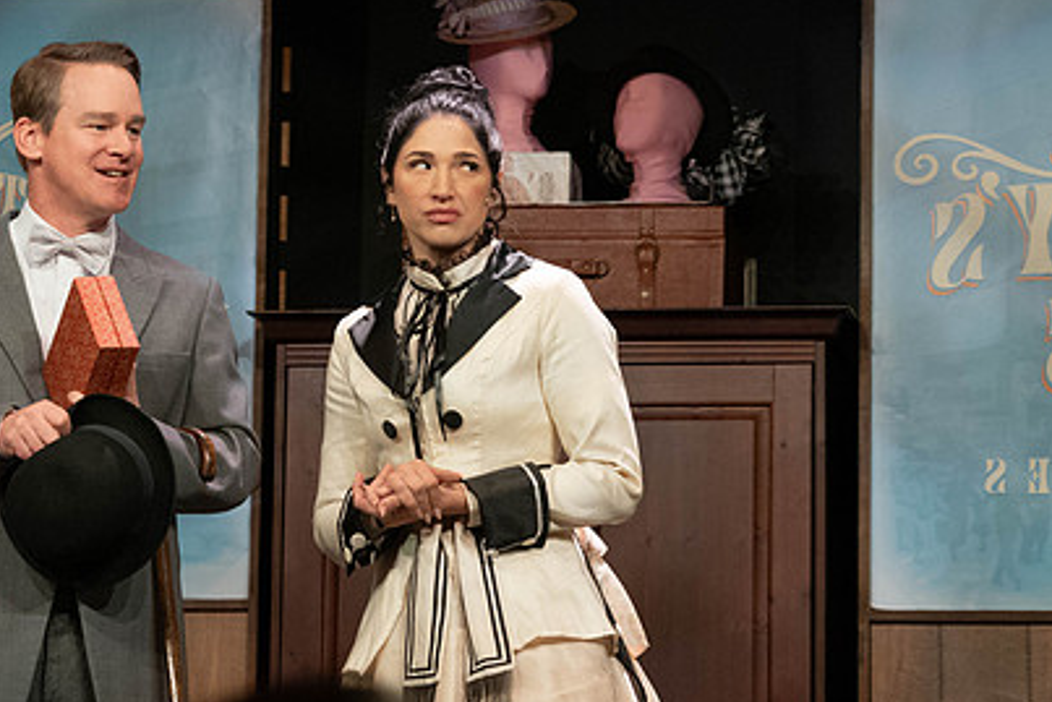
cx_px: 358
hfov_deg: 14.6
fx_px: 4092
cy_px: 343
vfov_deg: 9.8
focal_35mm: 140
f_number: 5.6
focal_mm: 90
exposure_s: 1/400
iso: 4000
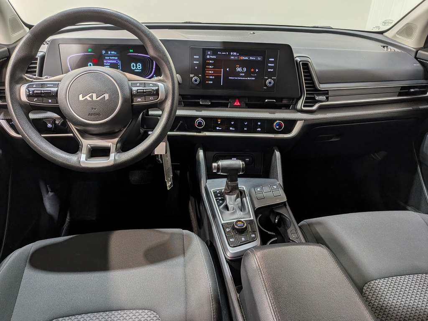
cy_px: 160
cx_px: 214
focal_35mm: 24
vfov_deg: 56.8
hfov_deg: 71.6
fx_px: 297
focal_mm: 4.53
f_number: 1.7
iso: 29
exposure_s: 1/120
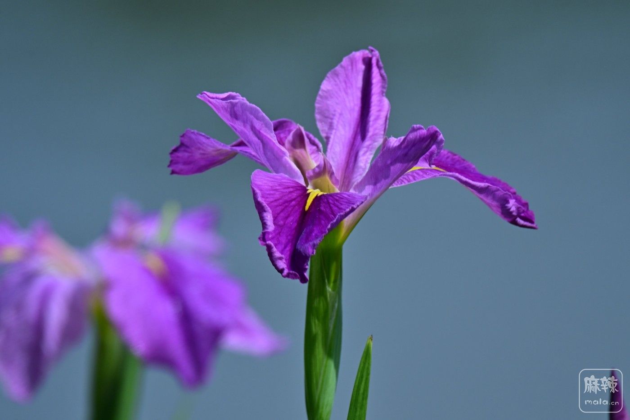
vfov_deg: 1.3
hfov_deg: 2.0
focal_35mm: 1050
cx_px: 315
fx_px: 18372
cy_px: 210
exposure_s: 1/500
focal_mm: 700
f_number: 8
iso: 110
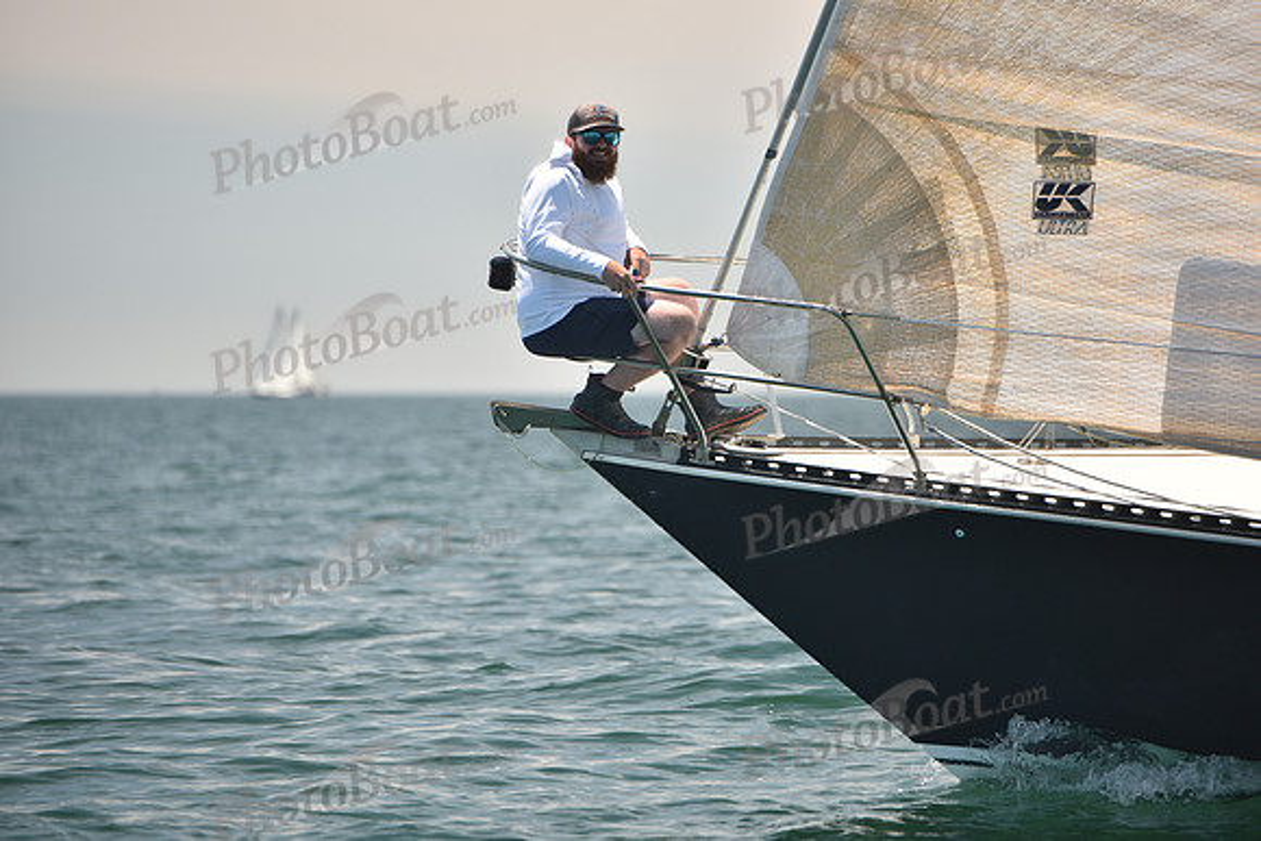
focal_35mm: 200
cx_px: 630
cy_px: 420
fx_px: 7007
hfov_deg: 10.3
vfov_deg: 6.9
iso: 250
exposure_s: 1/800
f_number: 4
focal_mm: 200
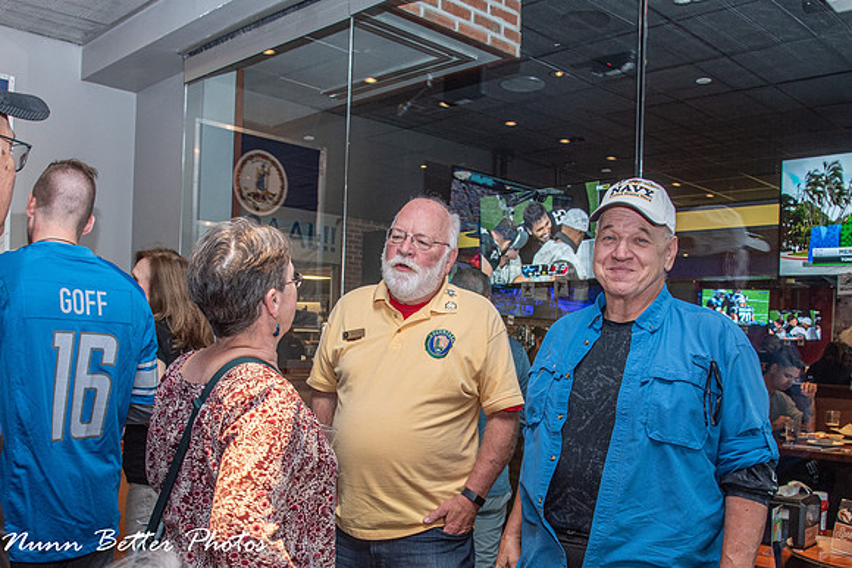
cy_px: 382
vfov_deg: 37.8
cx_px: 406
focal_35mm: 35
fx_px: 820
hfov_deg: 54.9
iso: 640
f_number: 6.3
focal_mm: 24
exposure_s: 1/60
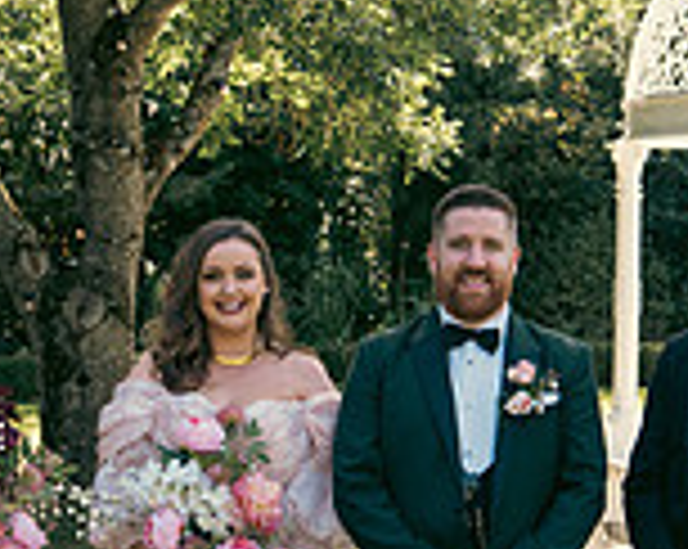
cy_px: 335
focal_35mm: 107
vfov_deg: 14.4
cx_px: 261
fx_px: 2176
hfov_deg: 17.9
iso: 400
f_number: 3.5
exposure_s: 1/800
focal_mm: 30
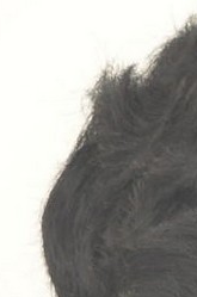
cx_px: 335
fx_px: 2679
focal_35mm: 325
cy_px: 805
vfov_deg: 6.0
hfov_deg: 4.2
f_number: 5
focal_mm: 35
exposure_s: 1/80
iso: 1250
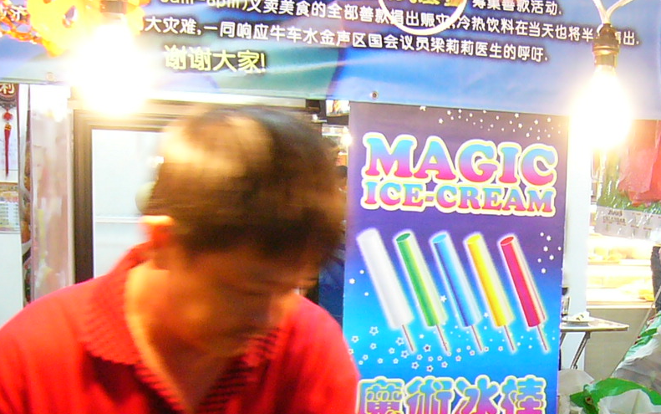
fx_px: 1352
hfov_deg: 26.8
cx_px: 552
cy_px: 440
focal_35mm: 75
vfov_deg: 16.9
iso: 200
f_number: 2.8
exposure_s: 1/20
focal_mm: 5.8
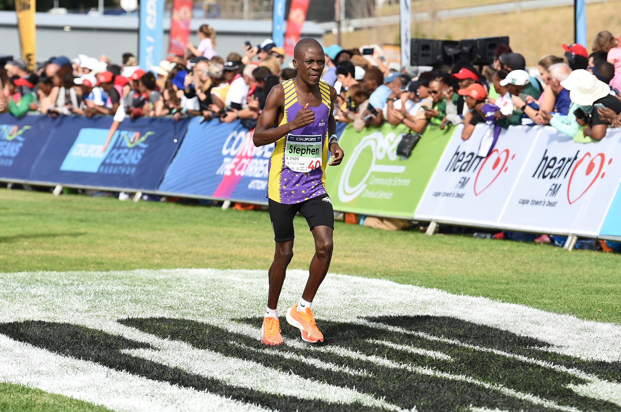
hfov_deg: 10.3
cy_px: 206
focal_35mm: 200
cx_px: 310
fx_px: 3446
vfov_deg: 6.9
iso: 400
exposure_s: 1/1000
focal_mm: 200
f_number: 6.3
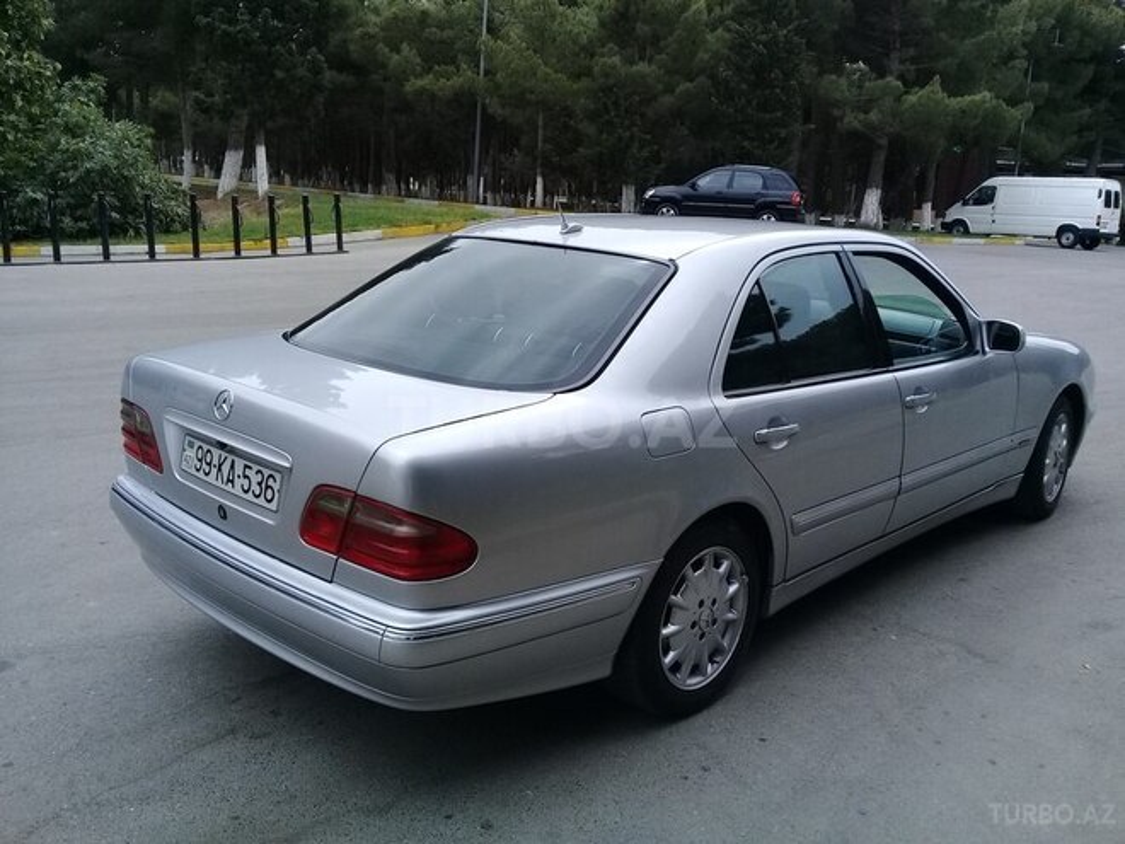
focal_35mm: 31
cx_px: 562
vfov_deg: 45.4
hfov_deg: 58.4
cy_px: 422
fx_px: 1007
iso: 50
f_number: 2.2
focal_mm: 3.3
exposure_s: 1/602
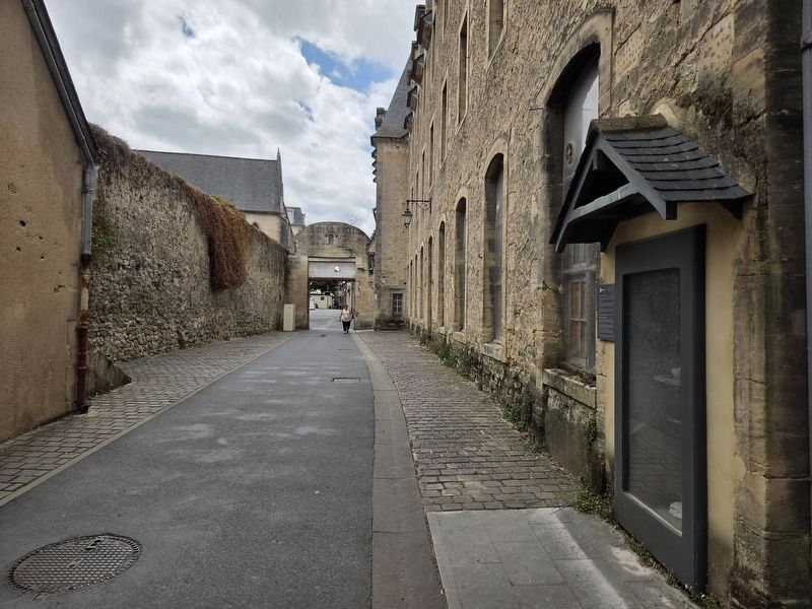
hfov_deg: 73.9
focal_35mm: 23
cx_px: 406
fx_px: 540
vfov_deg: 58.9
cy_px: 304
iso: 80
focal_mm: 5.4
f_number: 1.8
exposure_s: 1/6032
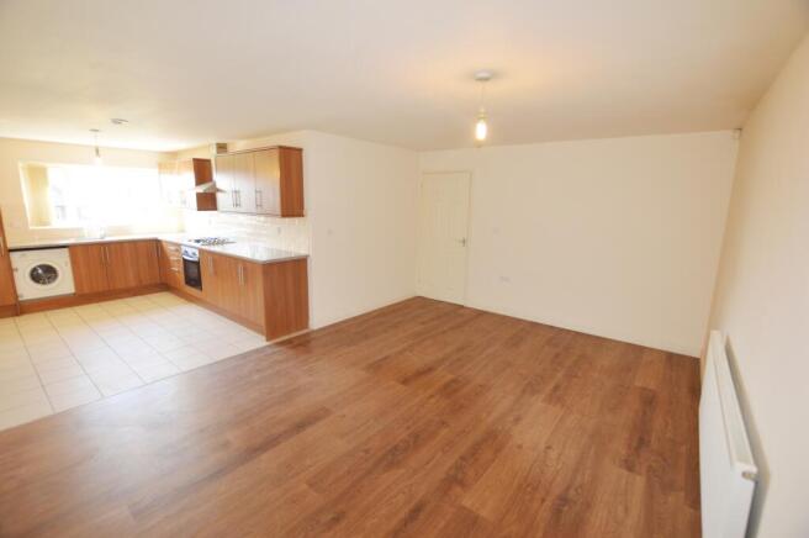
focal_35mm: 15
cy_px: 269
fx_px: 337
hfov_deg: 100.4
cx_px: 404
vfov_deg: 77.2
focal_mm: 10
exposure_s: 1/80
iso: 400
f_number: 4
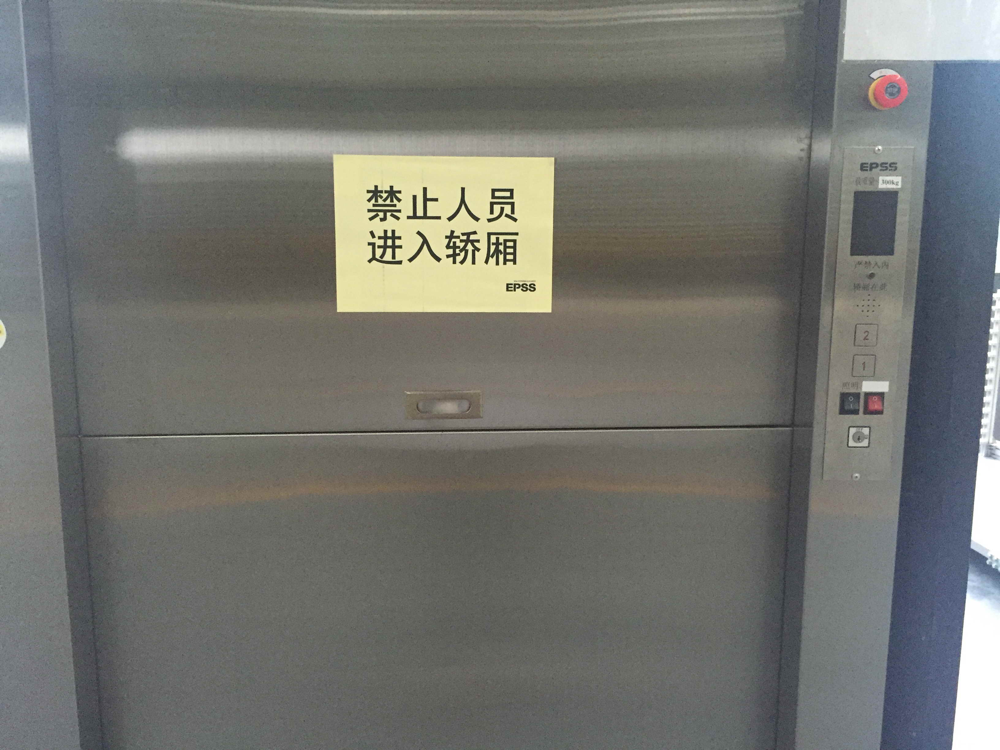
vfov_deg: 48.2
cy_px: 375
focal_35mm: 29
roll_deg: -0.9
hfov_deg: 61.7
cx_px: 500
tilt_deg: -9.9
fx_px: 838
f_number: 2.2
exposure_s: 1/25
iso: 250
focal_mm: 4.15
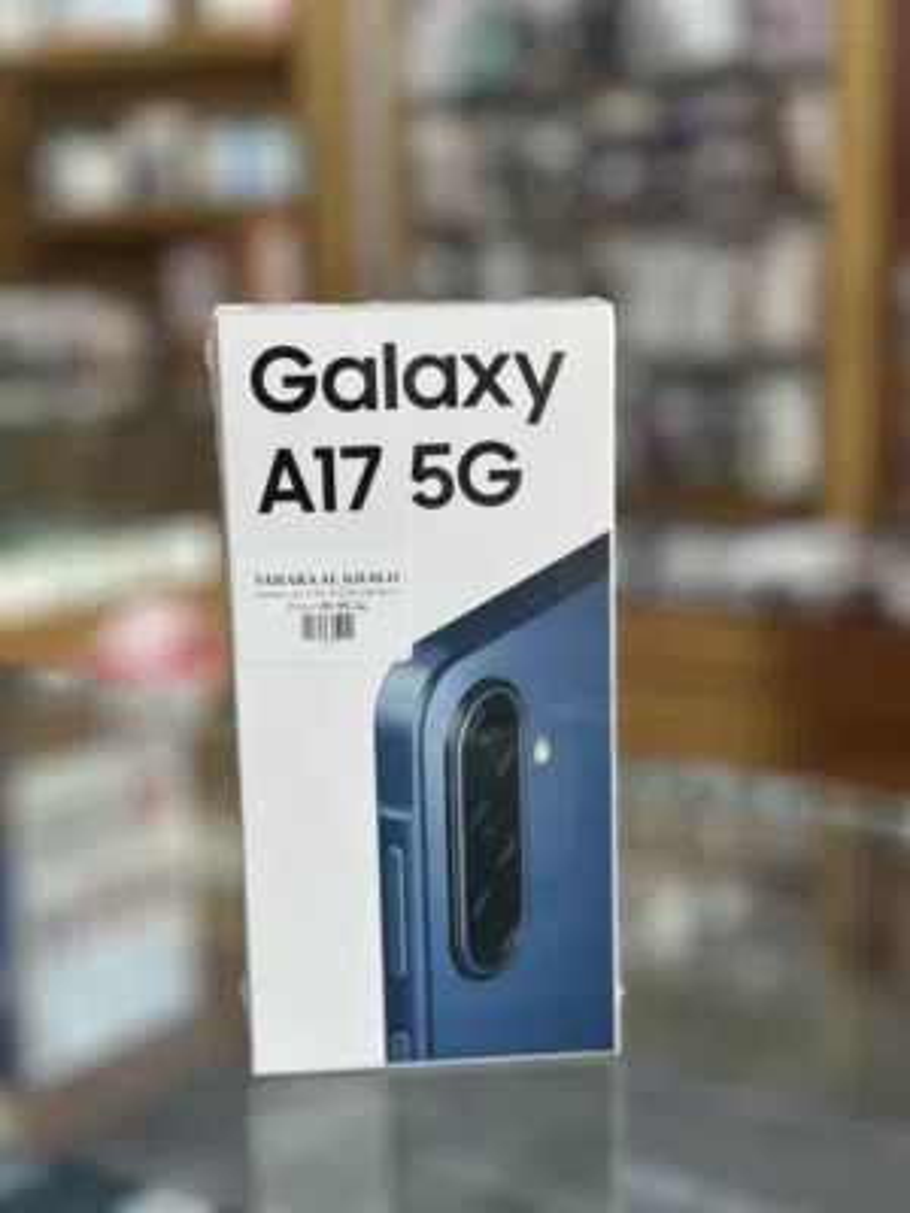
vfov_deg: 39.7
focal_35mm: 48
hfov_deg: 30.3
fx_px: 1682
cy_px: 606
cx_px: 455
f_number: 1.78
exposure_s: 1/118
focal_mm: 6.86
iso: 64
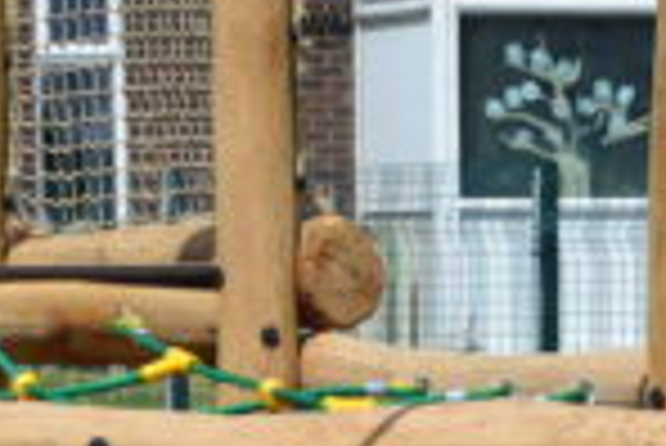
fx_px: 6389
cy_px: 320
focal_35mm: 345
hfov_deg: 6.0
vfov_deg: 4.0
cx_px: 342
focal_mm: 50
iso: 100
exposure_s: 1/320
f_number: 9
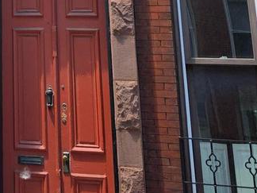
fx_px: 809
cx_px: -100
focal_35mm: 109
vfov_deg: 12.1
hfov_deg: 16.8
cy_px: -191
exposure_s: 1/1102
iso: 25
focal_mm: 5.4
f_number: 1.8
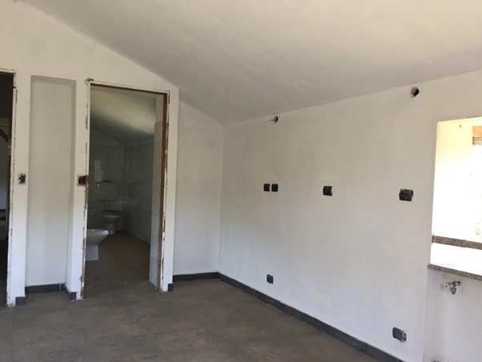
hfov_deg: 58.3
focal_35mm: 31
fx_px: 432
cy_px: 192
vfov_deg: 45.4
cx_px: 230
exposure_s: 1/50
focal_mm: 4.15
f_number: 2.2
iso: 32
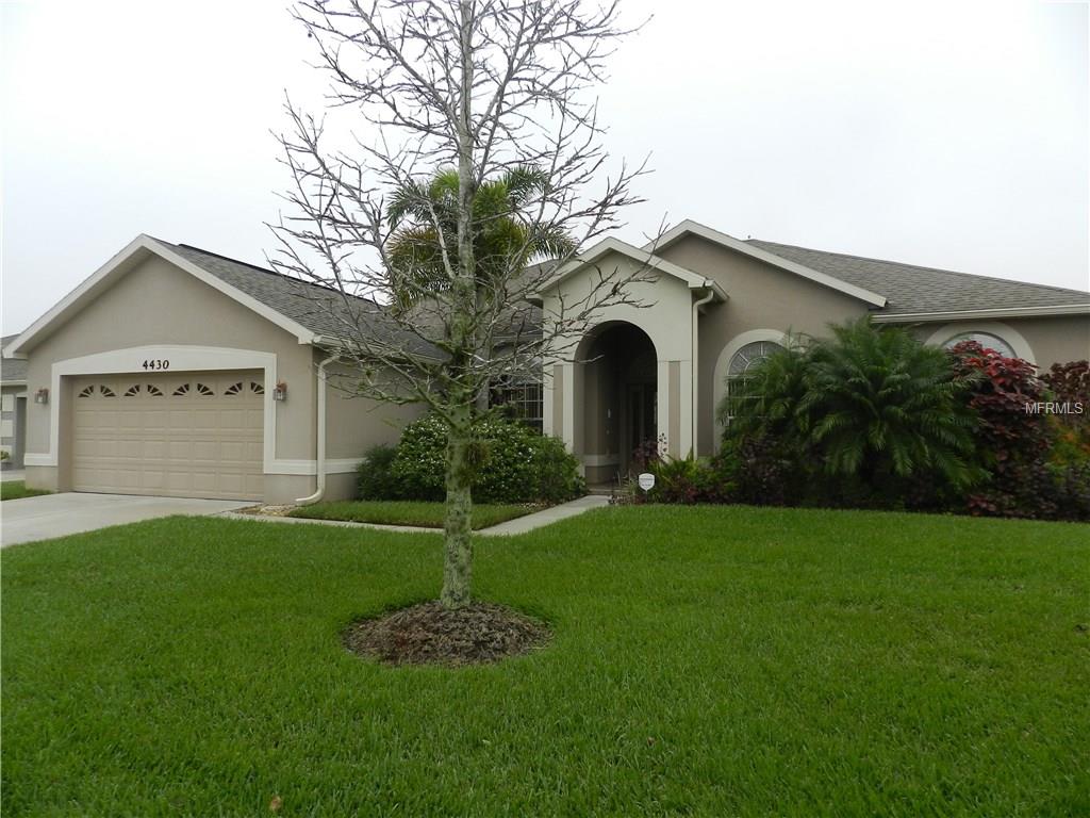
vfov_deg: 58.9
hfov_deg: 73.9
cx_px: 545
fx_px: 724
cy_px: 409
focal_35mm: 23
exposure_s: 1/800
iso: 160
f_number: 3.4
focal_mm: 4
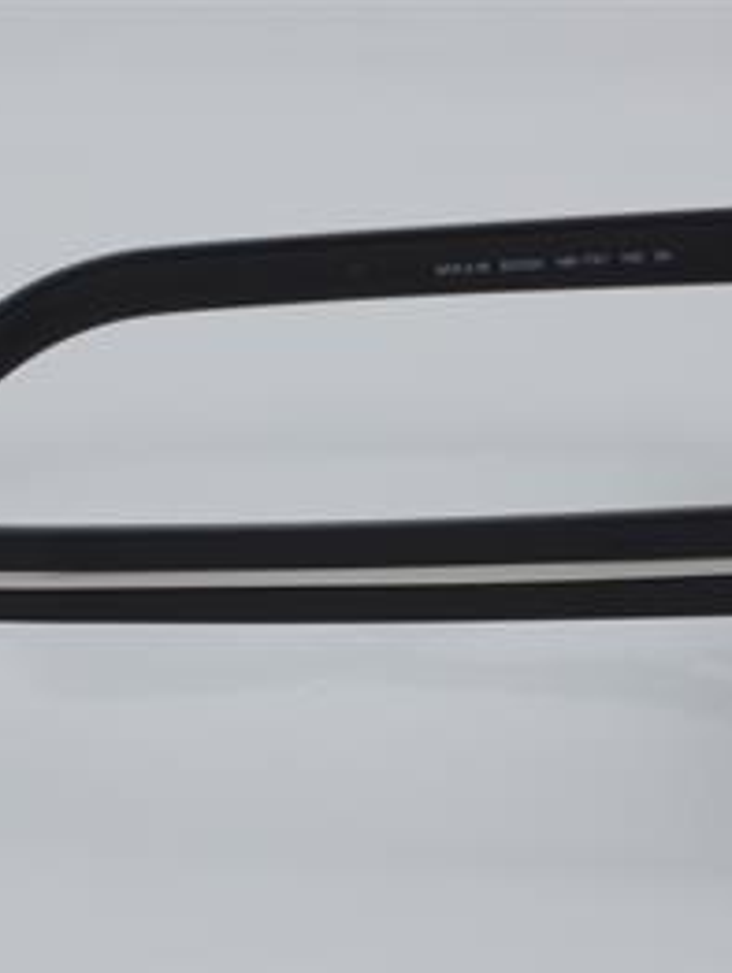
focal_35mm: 110
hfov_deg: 13.5
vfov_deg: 17.9
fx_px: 3096
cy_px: 490
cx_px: 357
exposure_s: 1/4
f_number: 32
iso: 100
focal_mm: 50
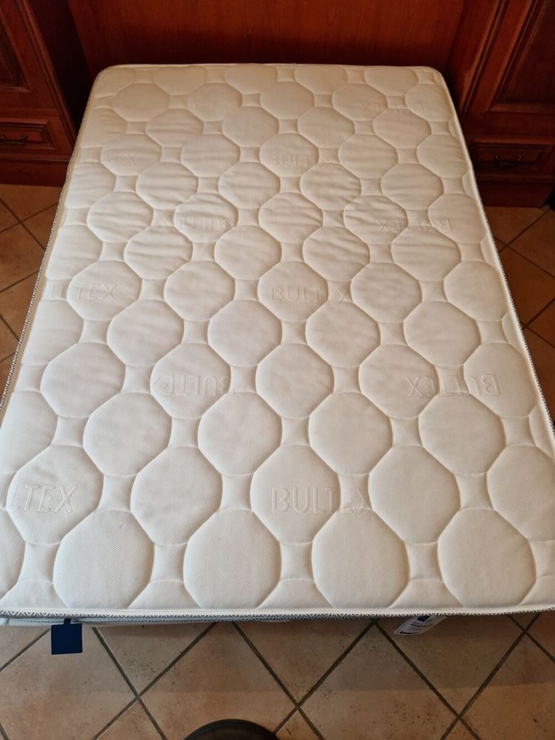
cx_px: 278
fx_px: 492
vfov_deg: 73.9
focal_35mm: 23
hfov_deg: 58.9
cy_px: 370
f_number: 1.8
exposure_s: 1/100
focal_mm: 5.4
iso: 80
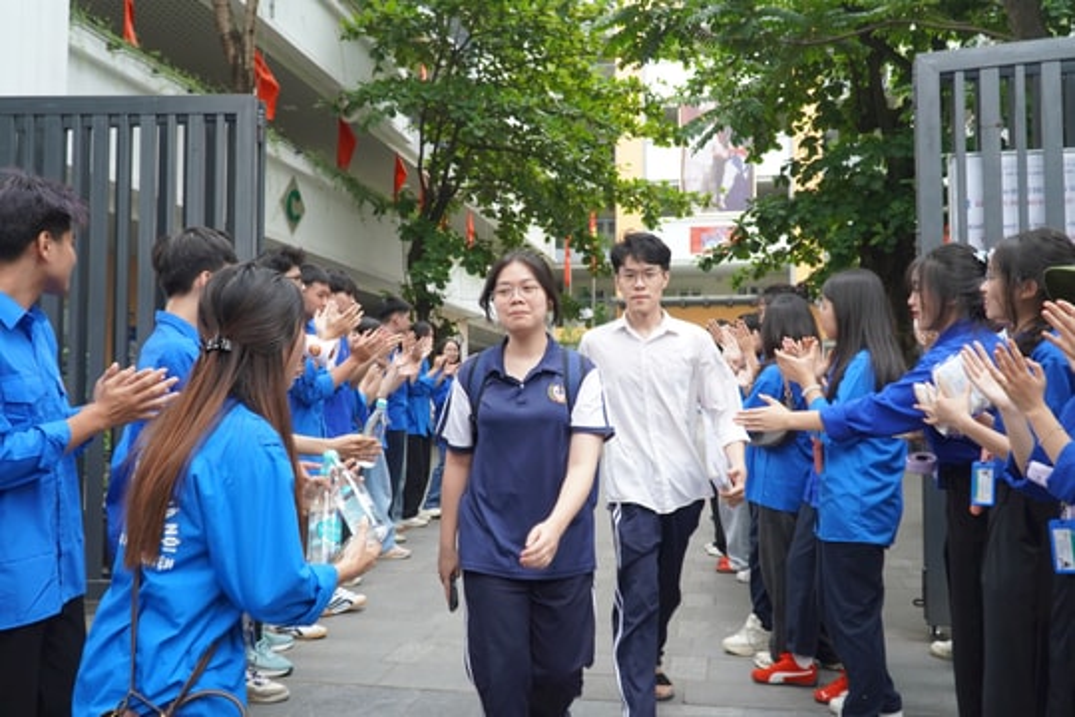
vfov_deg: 47.9
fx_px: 806
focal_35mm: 27
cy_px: 358
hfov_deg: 67.4
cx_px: 538
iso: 400
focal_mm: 18
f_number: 4
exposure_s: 1/400
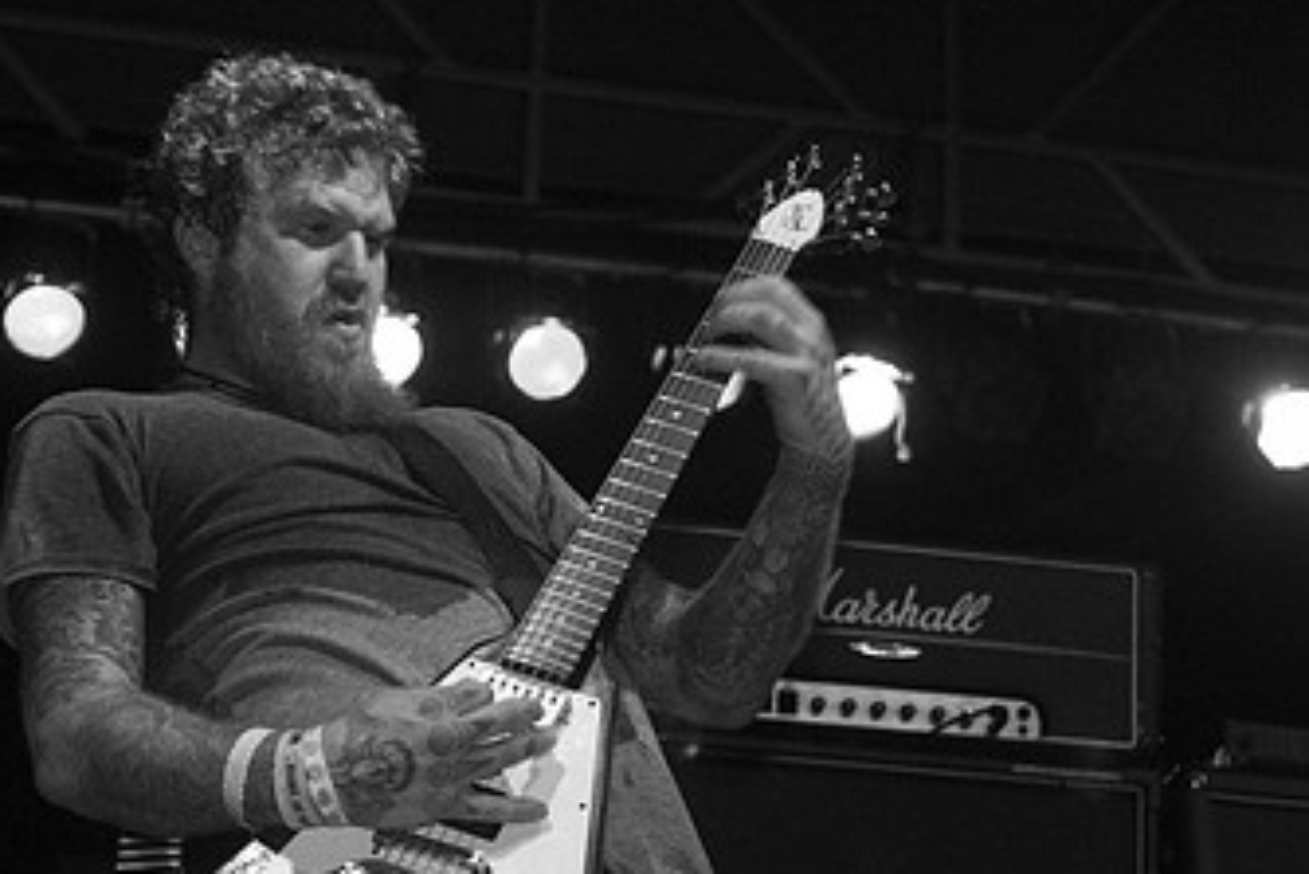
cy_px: 541
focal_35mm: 104
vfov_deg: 13.2
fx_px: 3783
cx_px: 988
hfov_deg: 19.5
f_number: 3.2
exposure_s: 1/160
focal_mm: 40
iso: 800
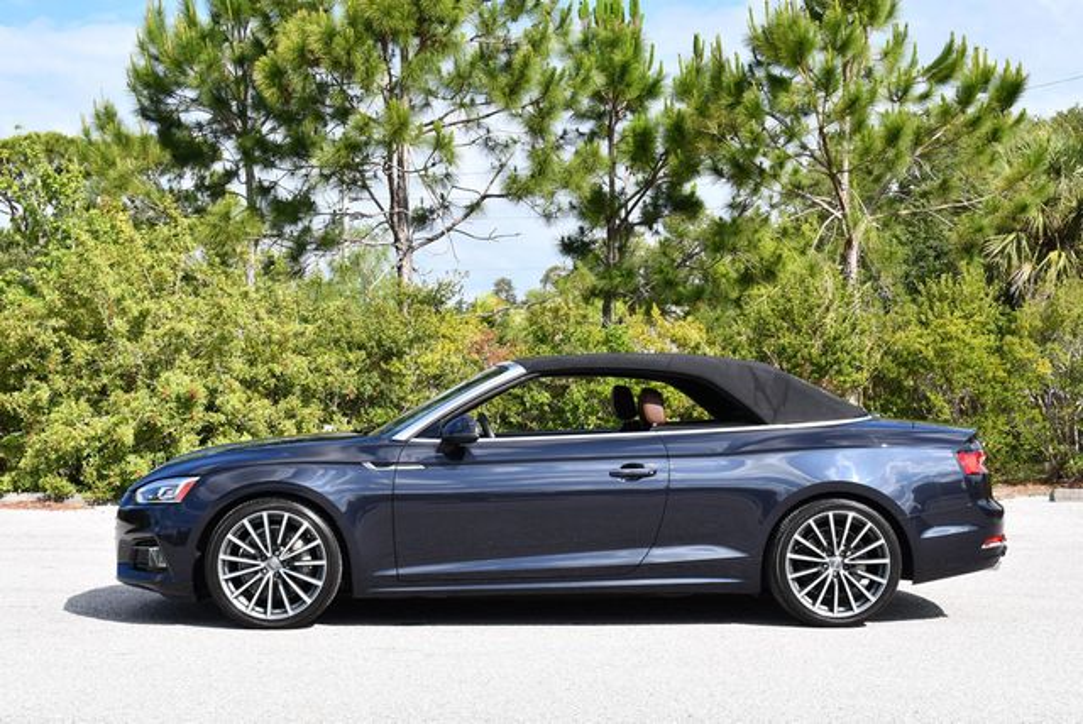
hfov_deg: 35.6
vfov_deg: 24.2
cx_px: 542
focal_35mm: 56
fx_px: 1686
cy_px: 362
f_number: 8
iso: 180
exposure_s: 1/250
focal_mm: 28
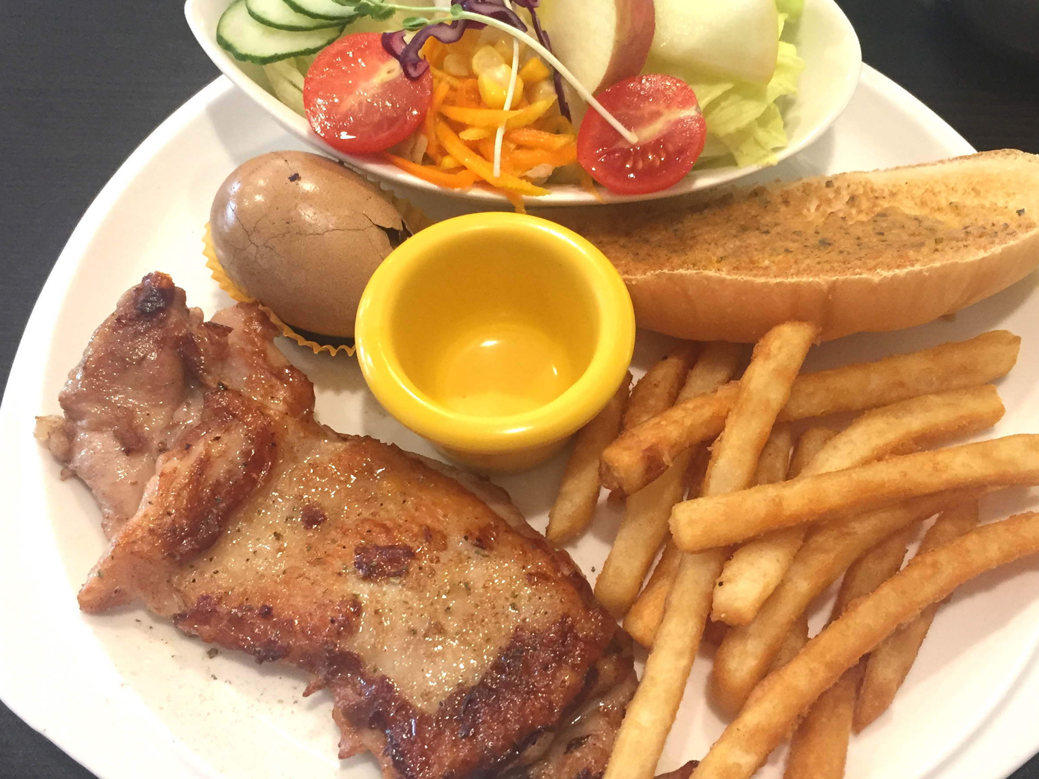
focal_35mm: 40
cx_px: 559
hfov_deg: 46.8
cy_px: 407
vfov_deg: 36.0
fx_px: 1201
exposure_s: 1/30
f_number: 2.2
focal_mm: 4.15
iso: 125
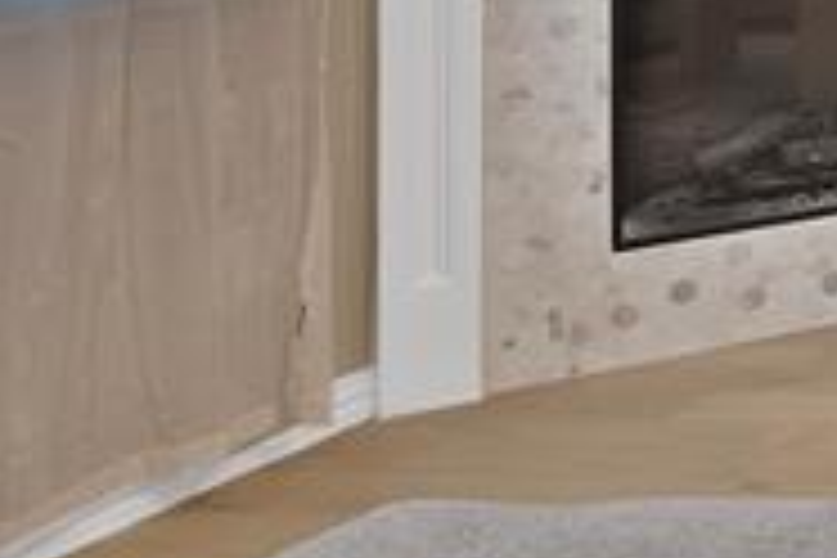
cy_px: -281
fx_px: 1534
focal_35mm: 66
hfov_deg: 16.7
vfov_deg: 18.3
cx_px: 1868
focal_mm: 12
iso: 640
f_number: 9
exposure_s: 1/2
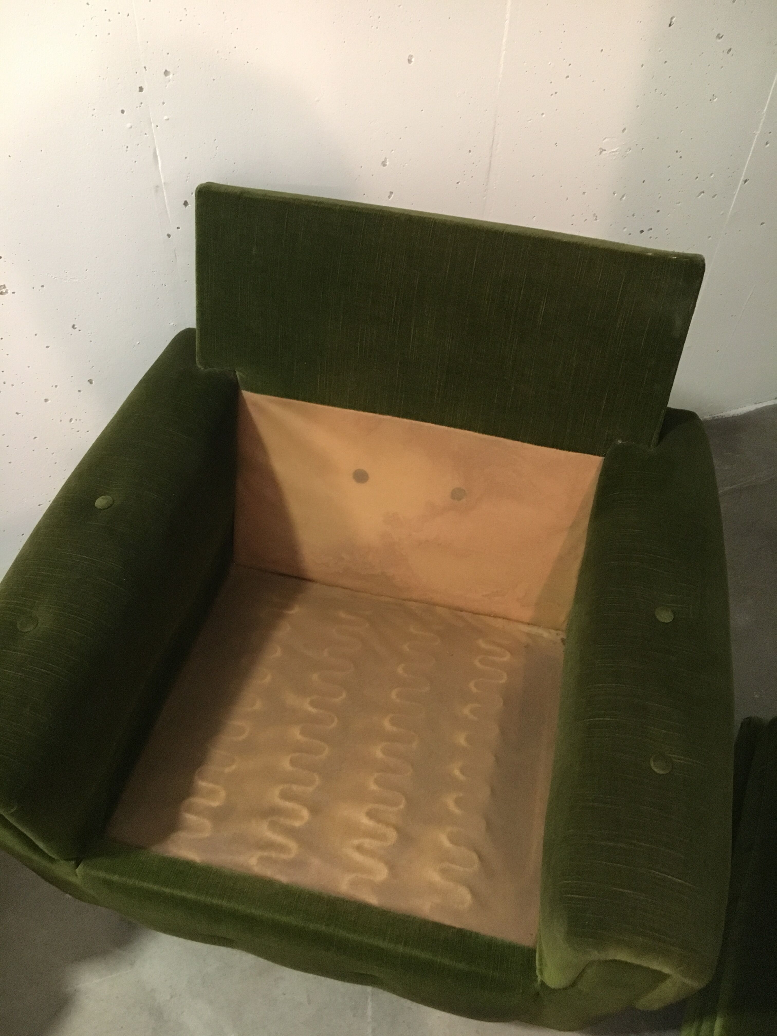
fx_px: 868
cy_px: 518
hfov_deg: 48.2
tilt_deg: -47.6
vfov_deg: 61.7
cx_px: 388
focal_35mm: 29
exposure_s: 1/15
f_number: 2.2
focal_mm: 4.15
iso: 250
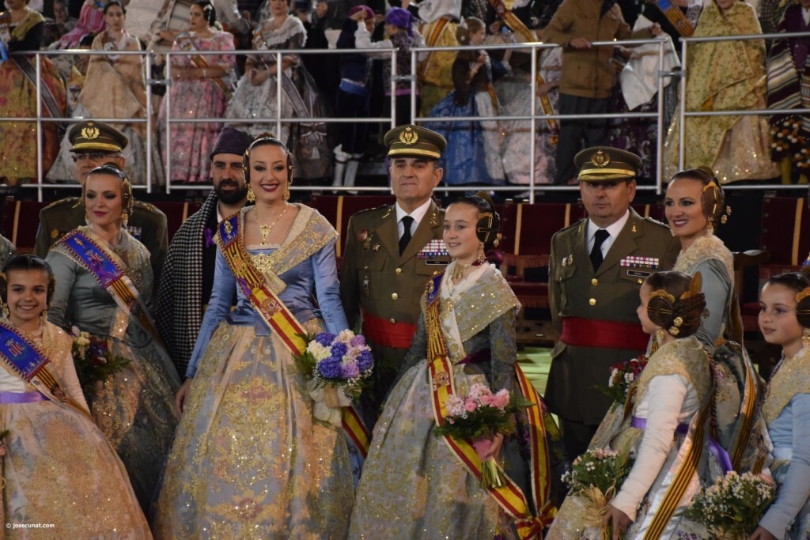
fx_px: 2093
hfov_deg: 21.9
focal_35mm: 93
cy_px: 270
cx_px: 405
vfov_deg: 14.7
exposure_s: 1/60
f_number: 5
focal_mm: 62
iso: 3200
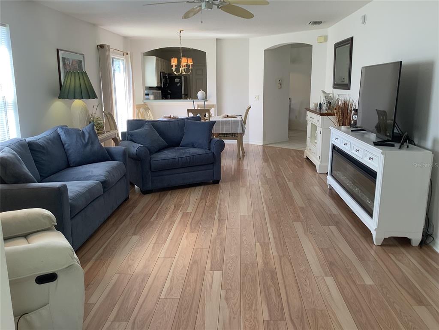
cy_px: 165
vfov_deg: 45.4
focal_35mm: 31
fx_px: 393
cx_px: 220
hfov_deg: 58.4
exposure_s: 1/120
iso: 64
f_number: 2.4
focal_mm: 3.3
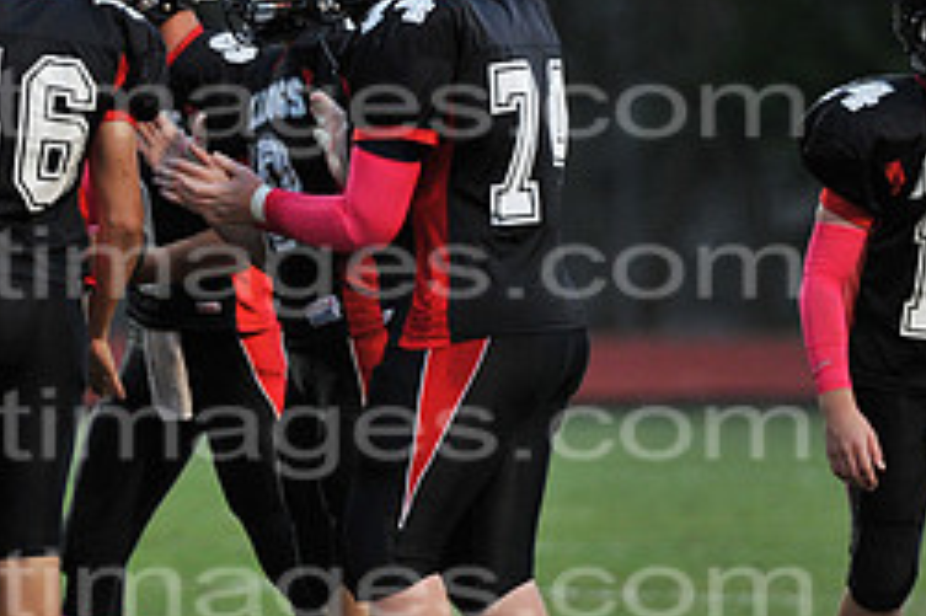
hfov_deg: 3.0
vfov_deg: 2.0
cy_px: 192
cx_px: -22
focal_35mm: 694
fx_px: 17839
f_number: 4
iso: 2500
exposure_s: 1/500
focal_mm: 300
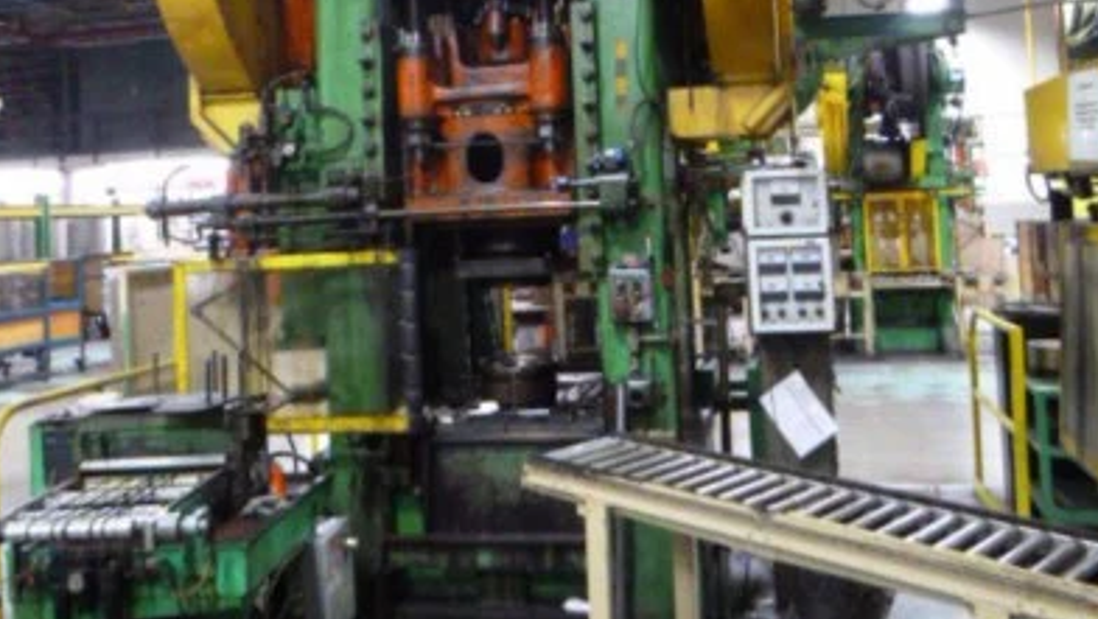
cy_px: 155
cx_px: 549
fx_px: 1078
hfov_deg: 54.0
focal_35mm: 37
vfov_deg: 31.5
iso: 800
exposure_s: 1/6
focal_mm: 4.5
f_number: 3.9
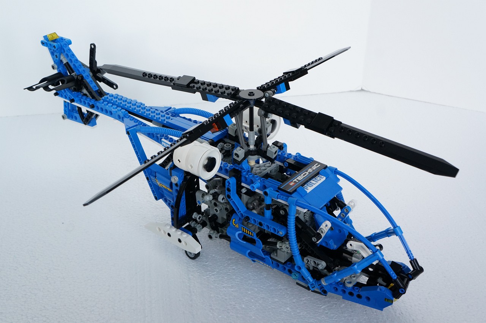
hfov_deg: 45.0
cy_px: 162
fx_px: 587
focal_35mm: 44
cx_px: 243
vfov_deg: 30.8
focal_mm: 29
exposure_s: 1/15
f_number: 8
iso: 800
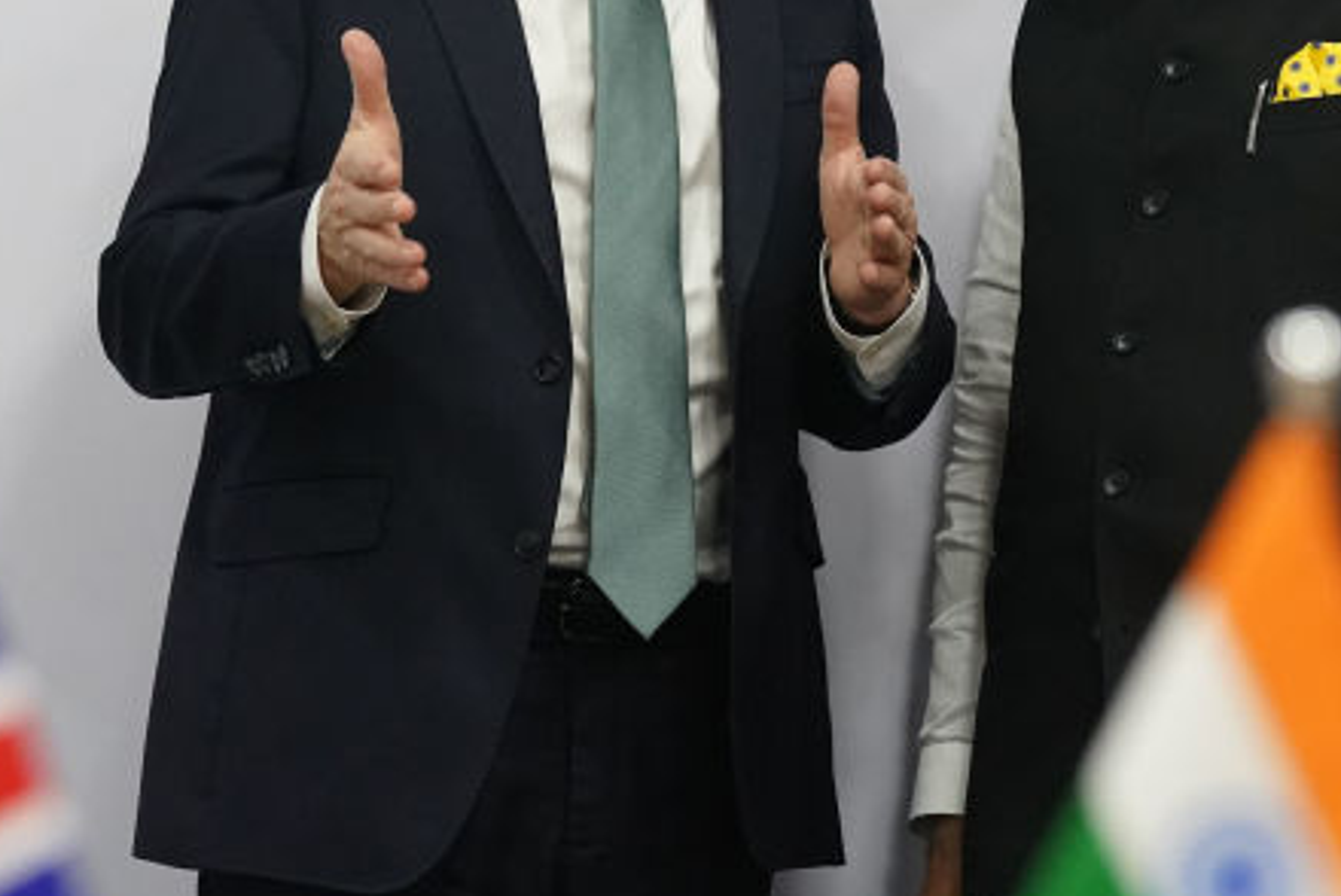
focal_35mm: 228
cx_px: 710
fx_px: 8498
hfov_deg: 9.0
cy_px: -114
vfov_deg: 6.0
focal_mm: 98
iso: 6400
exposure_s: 1/250
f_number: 3.5
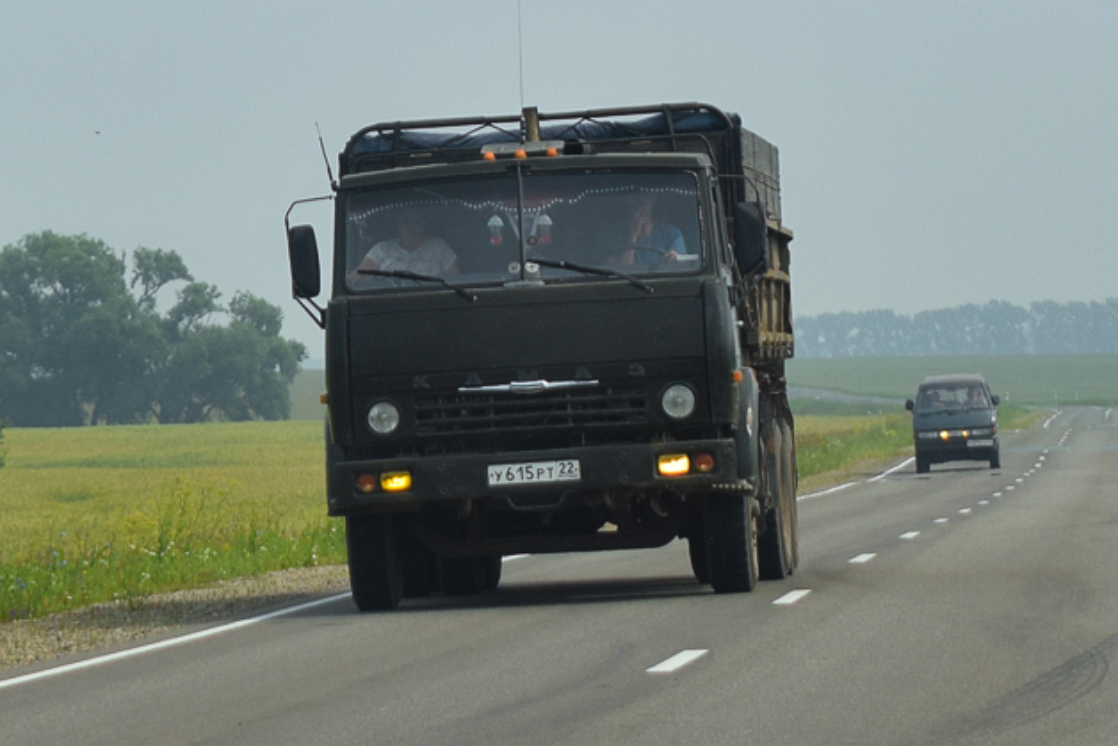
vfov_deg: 9.2
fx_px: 4628
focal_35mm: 149
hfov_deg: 13.8
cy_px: 187
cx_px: 523
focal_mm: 52
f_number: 5.6
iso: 100
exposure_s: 1/500
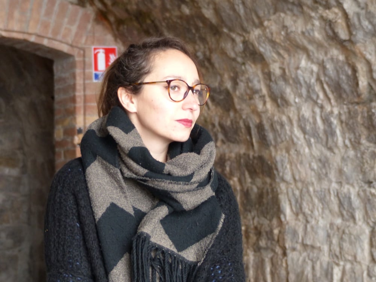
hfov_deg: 13.2
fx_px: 1629
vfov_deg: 9.9
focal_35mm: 150
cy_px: 141
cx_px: 188
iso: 250
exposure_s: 1/80
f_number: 2.8
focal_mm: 27
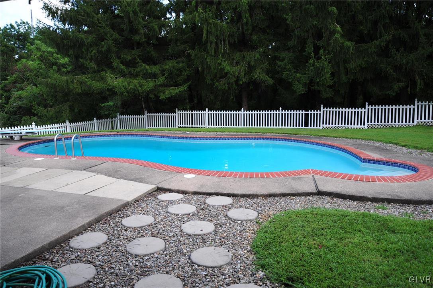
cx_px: 216
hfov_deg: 63.7
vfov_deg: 44.9
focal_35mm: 29
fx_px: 349
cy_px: 144
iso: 200
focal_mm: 29
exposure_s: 1/200
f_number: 7.1
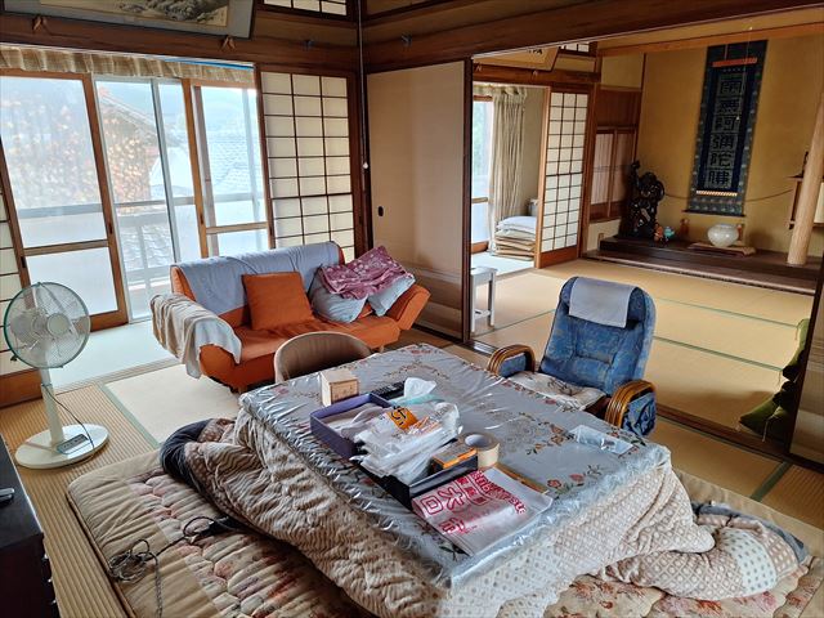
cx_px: 412
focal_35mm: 23
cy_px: 309
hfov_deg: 73.9
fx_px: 547
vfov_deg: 58.9
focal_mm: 5.54
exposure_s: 1/100
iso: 50
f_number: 1.8
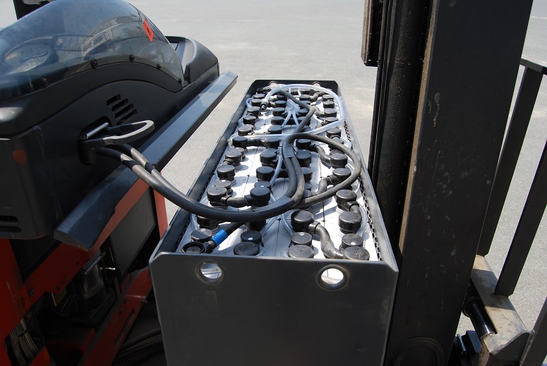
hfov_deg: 67.3
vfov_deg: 48.1
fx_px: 411
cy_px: 183
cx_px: 274
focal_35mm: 27
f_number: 6.3
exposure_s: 1/160
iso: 100
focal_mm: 18
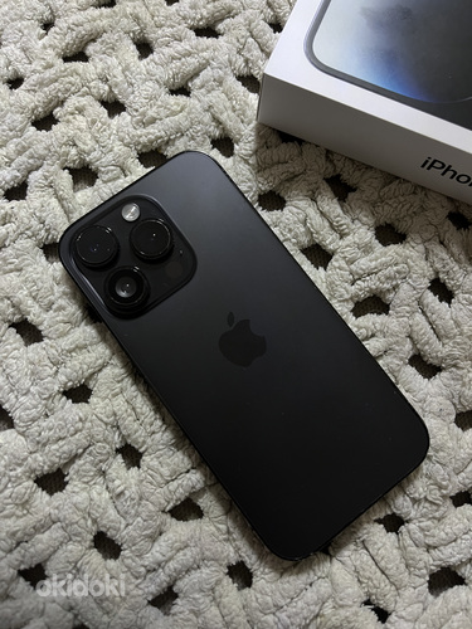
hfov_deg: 53.1
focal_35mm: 26
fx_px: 473
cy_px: 314
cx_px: 236
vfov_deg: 67.3
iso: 320
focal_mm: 5.1
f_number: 1.6
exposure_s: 1/50
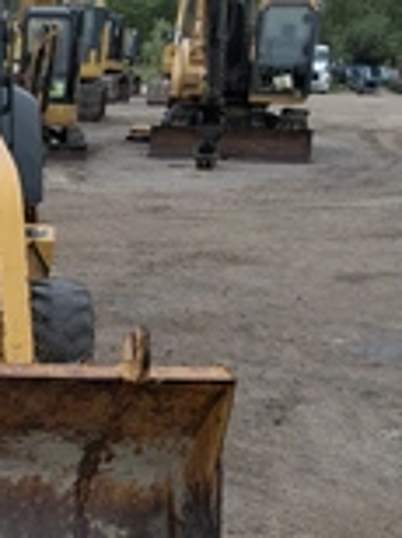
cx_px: -101
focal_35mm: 65
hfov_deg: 20.8
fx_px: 1009
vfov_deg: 29.4
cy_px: 405
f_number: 2
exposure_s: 1/290
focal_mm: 3.08
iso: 50
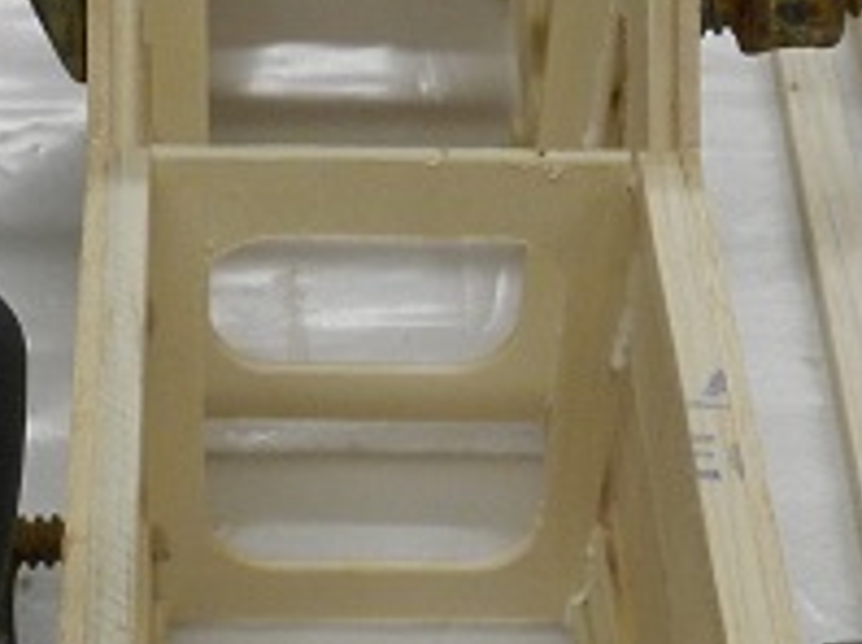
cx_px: 353
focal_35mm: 93
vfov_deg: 15.7
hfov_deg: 21.1
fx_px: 2313
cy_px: 553
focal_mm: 4
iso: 220
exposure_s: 1/30
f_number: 3.4
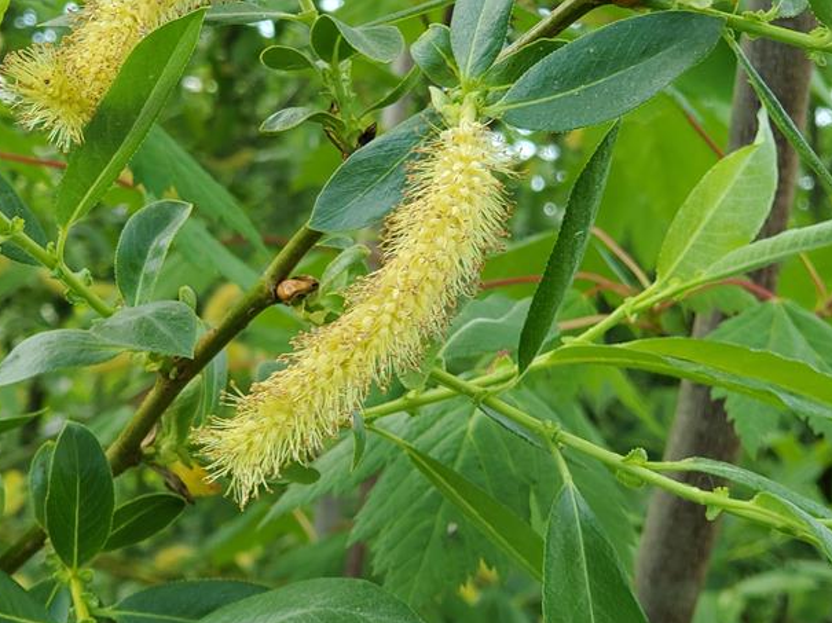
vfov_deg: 17.1
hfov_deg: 22.8
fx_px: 2066
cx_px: 381
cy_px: 250
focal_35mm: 86
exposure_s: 1/120
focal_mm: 6
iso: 64
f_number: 2.4
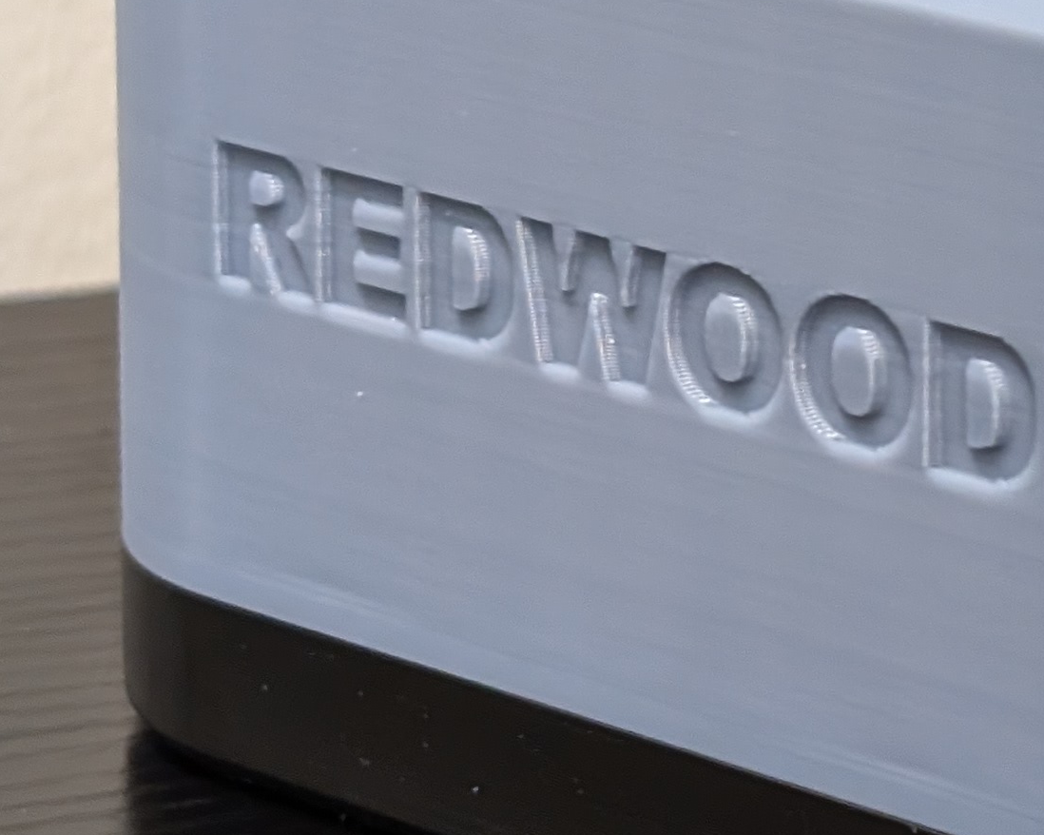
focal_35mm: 178
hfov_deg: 10.6
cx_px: 1329
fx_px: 5499
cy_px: -225
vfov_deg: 8.6
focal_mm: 6.9
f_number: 1.68
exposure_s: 1/60
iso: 400
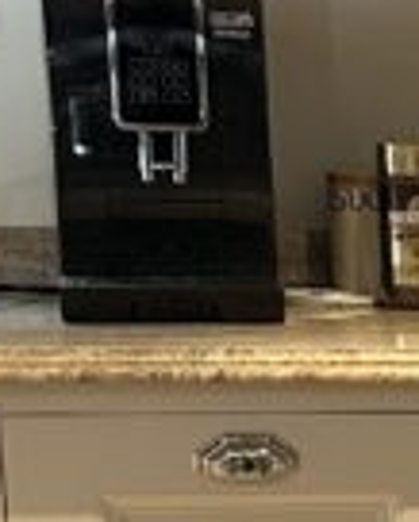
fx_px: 2307
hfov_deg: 8.5
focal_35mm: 149
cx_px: 1299
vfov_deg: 12.1
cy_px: 879
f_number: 1.5
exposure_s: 1/50
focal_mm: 5.7
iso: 125
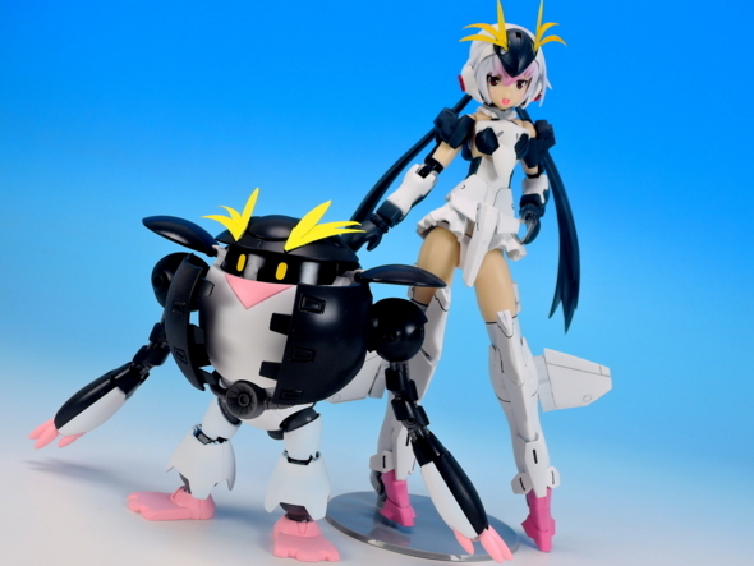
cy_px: 286
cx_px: 373
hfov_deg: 31.7
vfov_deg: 24.0
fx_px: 1329
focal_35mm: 61
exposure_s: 1/2.5
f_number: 5.2
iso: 80
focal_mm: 12.8
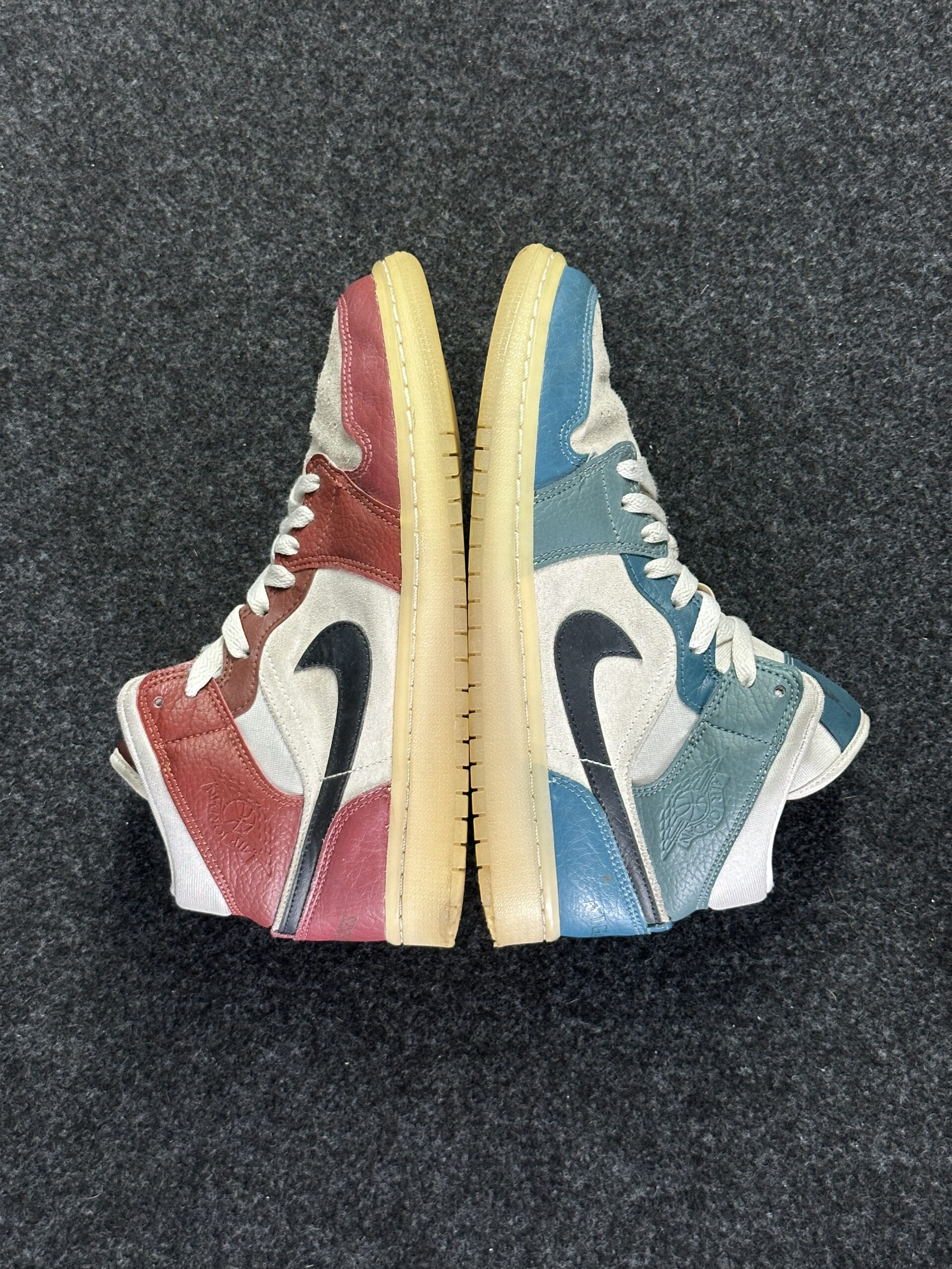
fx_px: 1760
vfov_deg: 39.7
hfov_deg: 30.3
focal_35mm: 48
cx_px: 476
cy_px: 634
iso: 200
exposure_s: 1/33
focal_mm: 6.86
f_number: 1.78
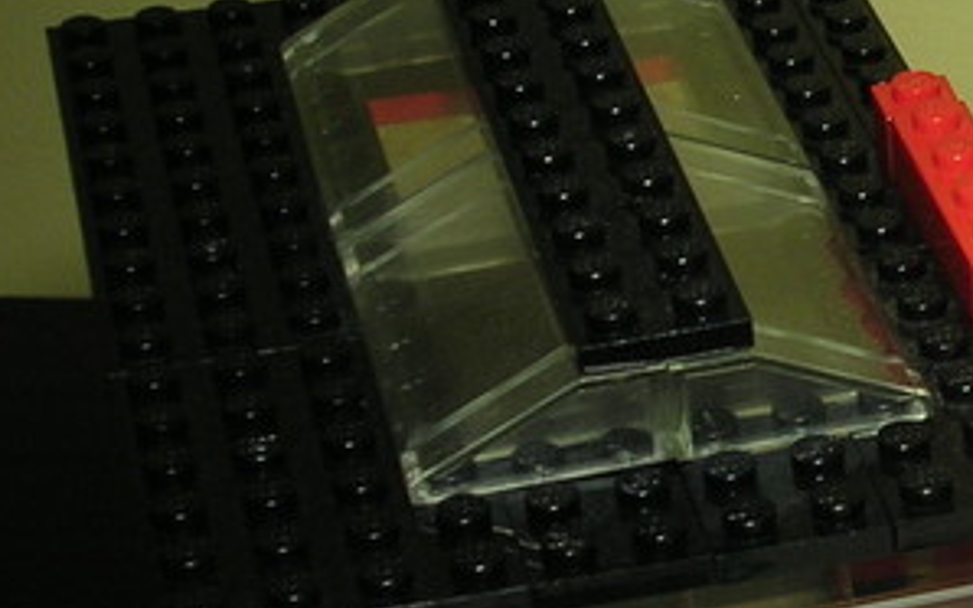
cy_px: 397
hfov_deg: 13.5
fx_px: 3897
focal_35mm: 147
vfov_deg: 8.9
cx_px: 1427
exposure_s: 1/15.5
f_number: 3.2
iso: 50
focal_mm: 7.7
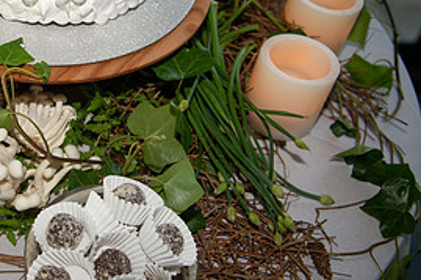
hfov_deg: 33.8
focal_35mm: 56
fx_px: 654
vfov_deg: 24.1
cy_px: 103
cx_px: 44
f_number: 4
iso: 160
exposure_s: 1/60
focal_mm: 26
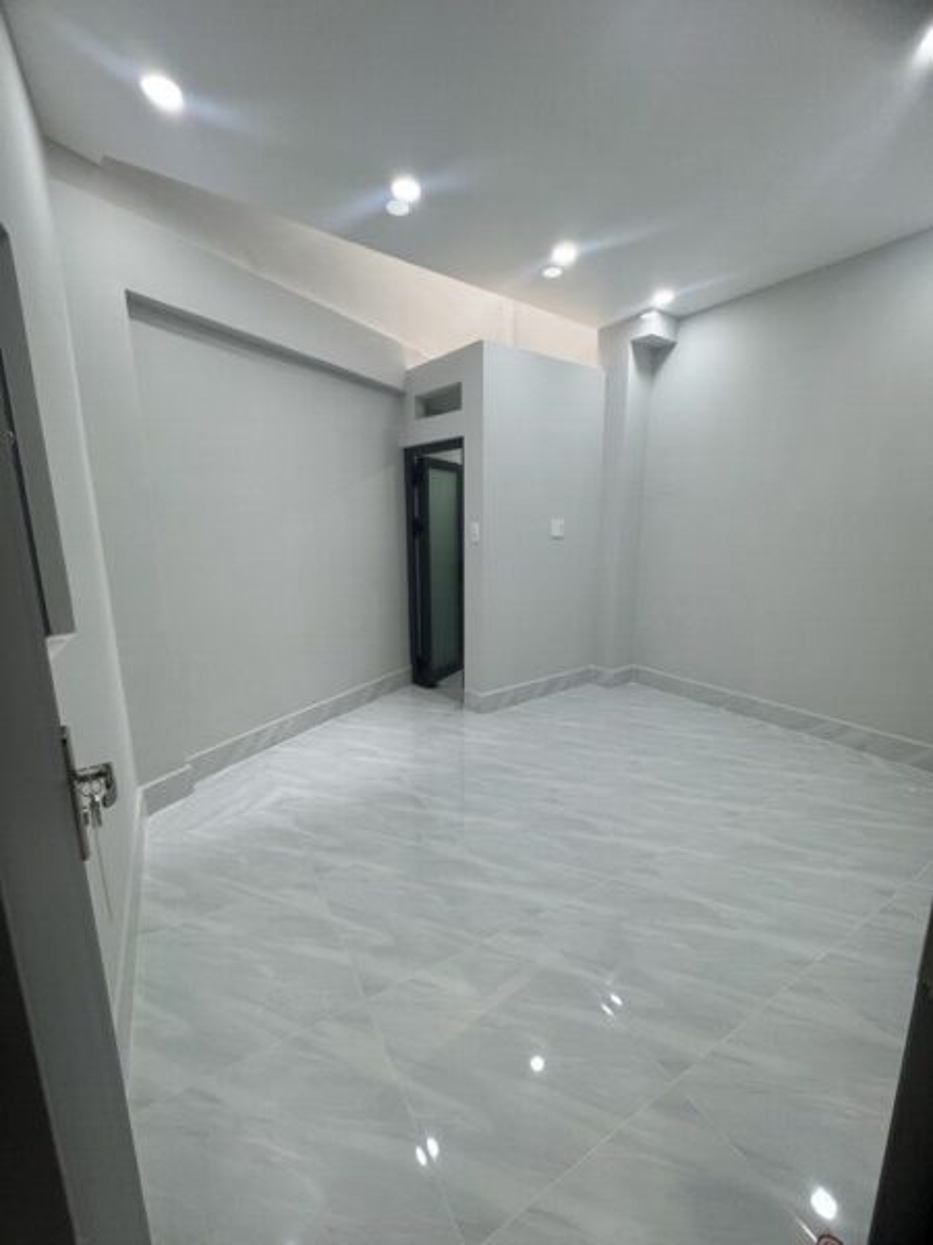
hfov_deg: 85.7
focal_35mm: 14
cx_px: 466
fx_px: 503
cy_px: 622
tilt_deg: -12.3
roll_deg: +0.2
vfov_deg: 102.1
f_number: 2.2
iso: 160
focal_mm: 2.22
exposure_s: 1/100
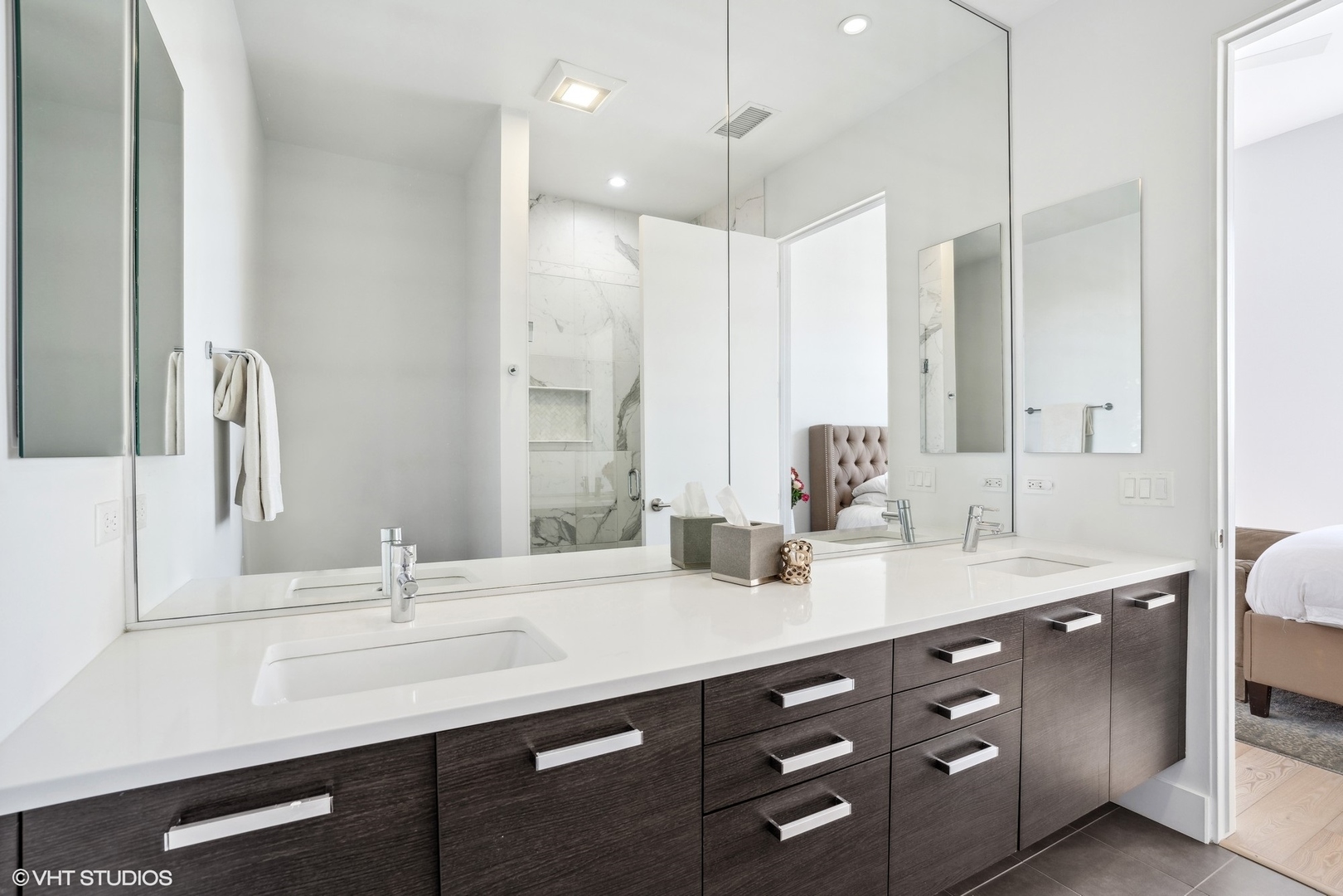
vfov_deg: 73.7
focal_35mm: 16
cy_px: 448
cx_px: 672
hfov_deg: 96.7
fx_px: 597
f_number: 8
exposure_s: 1/20
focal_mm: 16
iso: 320
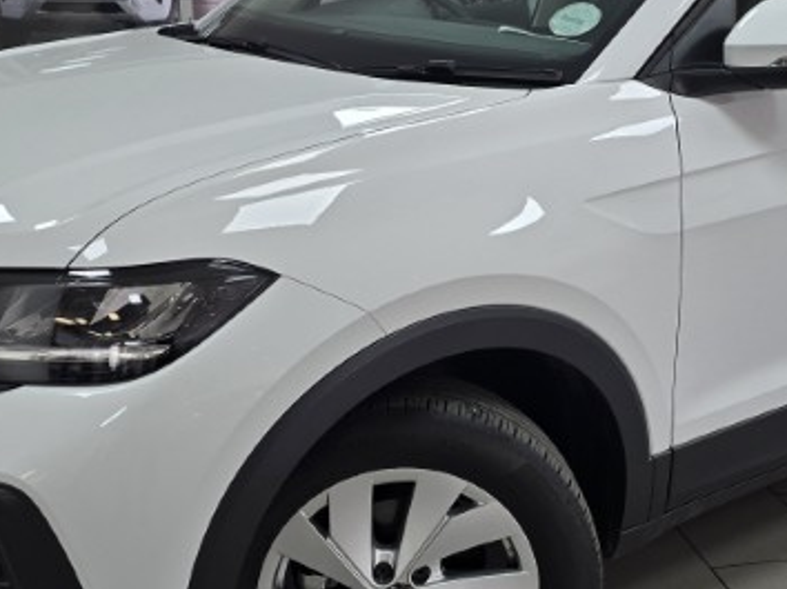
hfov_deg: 36.7
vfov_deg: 28.0
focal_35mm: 52
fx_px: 1181
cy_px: 300
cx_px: 482
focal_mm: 6.3
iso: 50
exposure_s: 1/100
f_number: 1.7
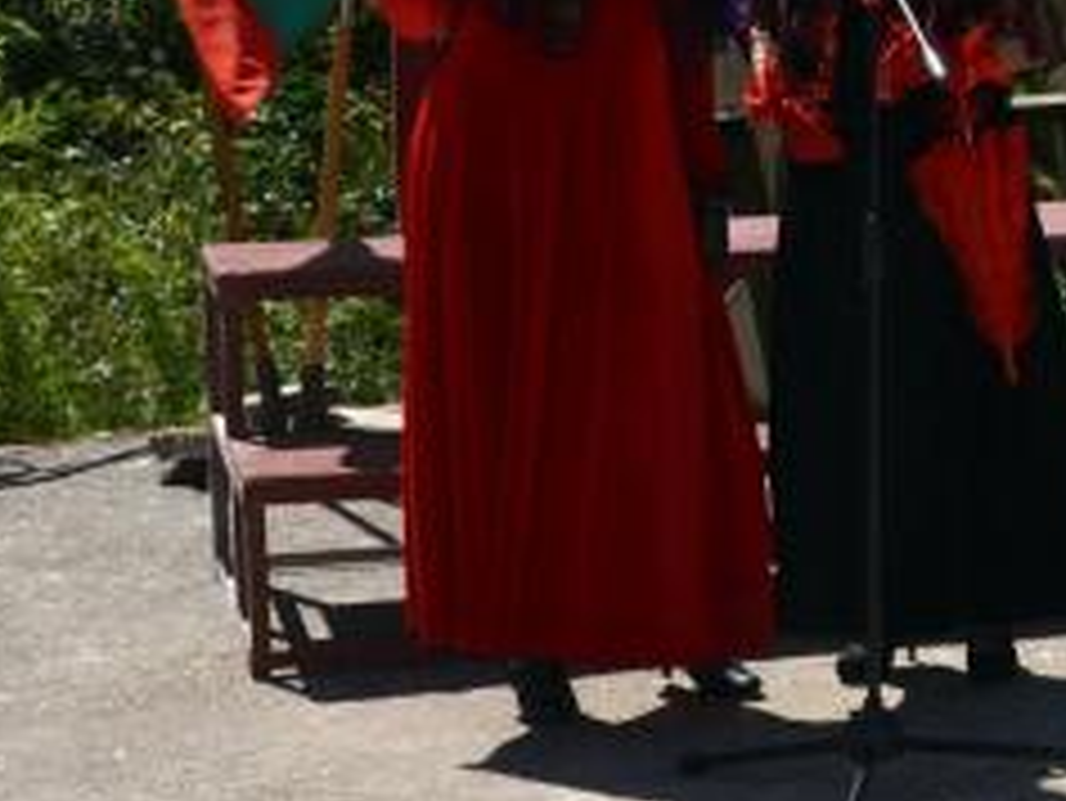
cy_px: 153
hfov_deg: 12.5
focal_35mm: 146
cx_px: 1849
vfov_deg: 10.1
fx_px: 4498
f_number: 6.3
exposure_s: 1/160
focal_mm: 40
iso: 100
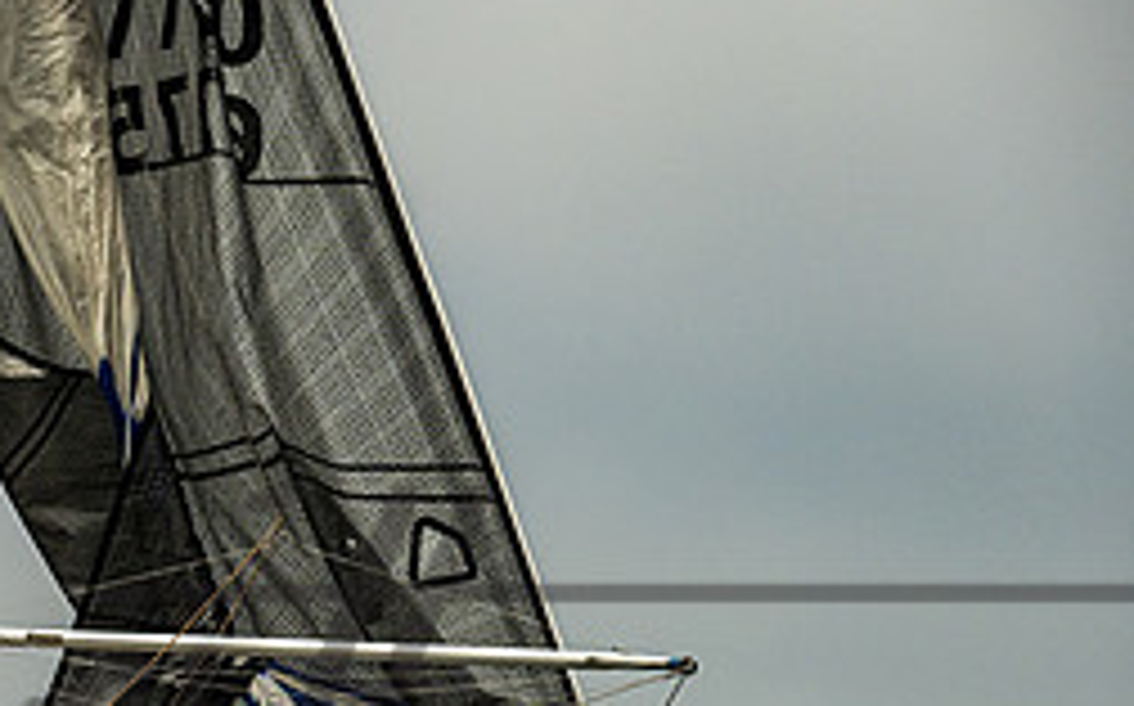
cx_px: -173
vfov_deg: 5.0
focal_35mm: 264
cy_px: 699
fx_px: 8152
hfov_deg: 7.9
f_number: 6.3
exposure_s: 1/3200
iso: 400
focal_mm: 110
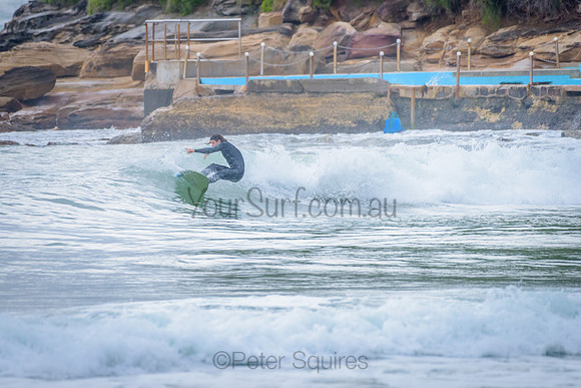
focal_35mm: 613
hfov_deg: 3.4
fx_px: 9894
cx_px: 225
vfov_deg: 2.2
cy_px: 163
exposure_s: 1/2000
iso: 900
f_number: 5.6
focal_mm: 500
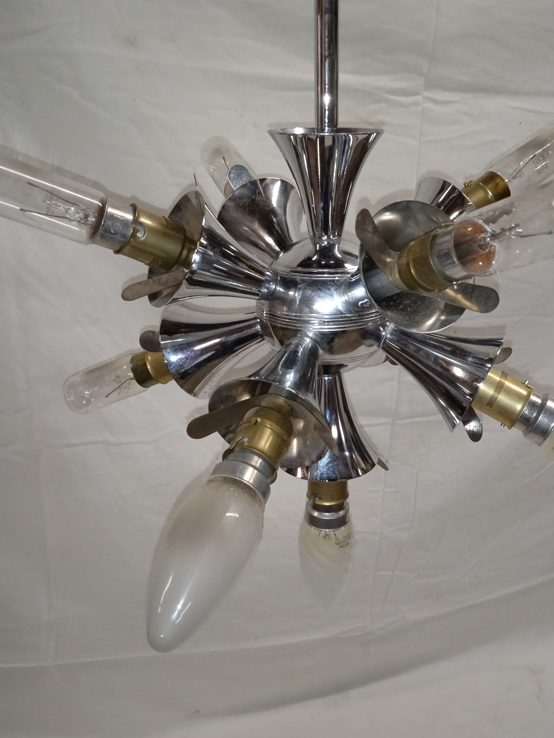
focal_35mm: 33
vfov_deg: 55.3
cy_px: 343
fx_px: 704
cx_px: 315
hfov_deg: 42.8
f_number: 2.2
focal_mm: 3.43
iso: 554
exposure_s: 1/25
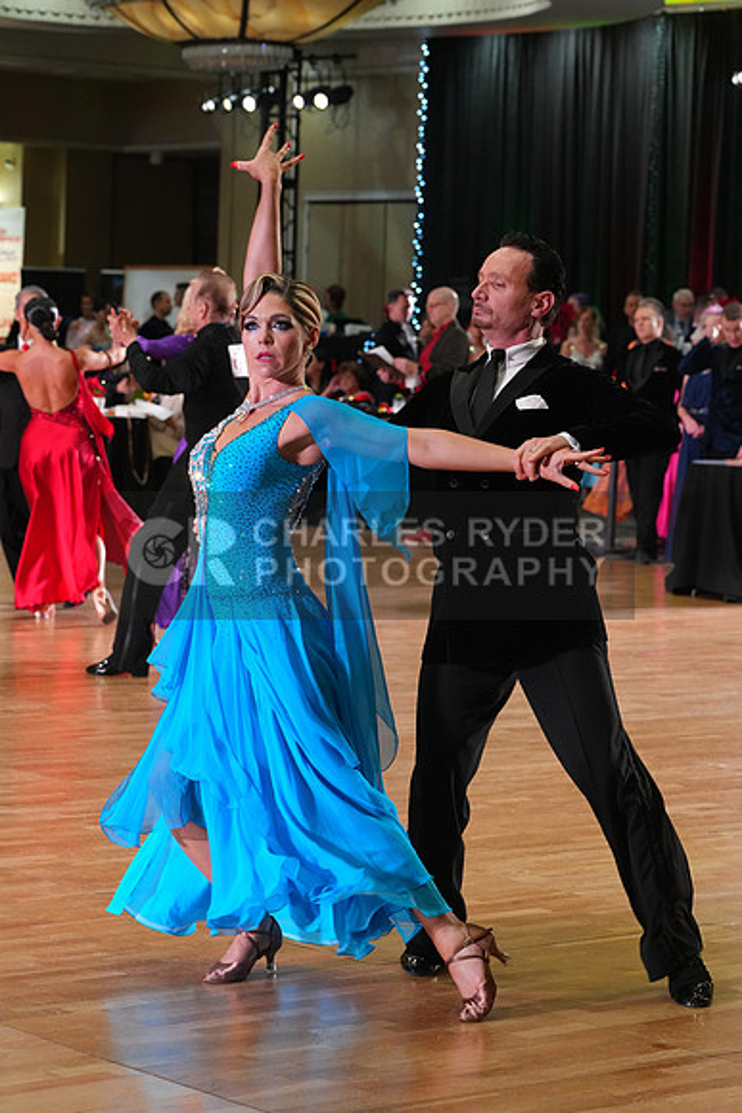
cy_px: 556
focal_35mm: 102
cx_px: 371
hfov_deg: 13.4
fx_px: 3151
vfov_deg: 20.0
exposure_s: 1/200
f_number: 6.3
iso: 4000
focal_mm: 102
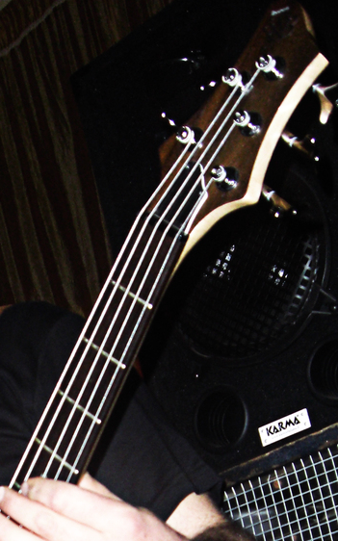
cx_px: 15
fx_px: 1268
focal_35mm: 86
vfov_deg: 22.9
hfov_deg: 15.0
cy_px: 572
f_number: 2.7
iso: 200
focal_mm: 6.2
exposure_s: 1/60
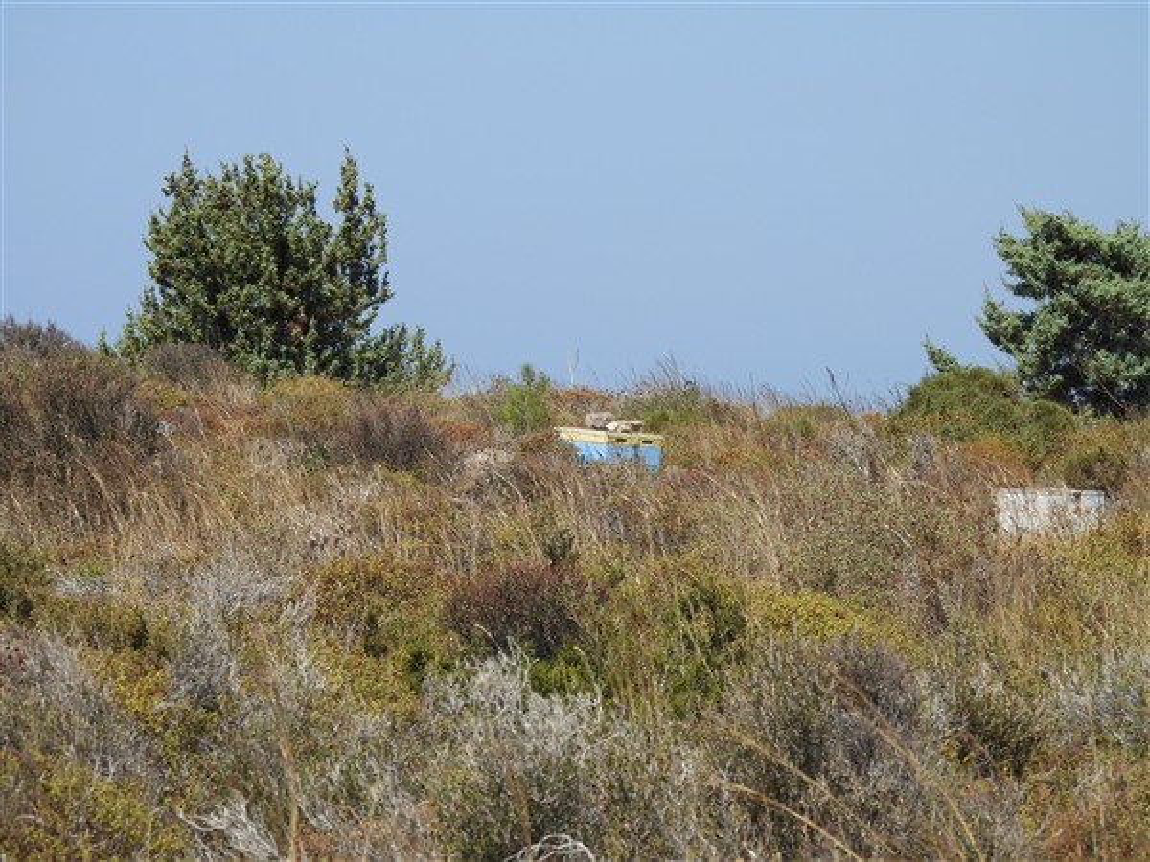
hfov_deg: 9.9
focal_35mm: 200
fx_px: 6644
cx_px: 575
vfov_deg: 7.4
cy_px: 431
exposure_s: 1/800
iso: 100
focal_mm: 35.7
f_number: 4.5
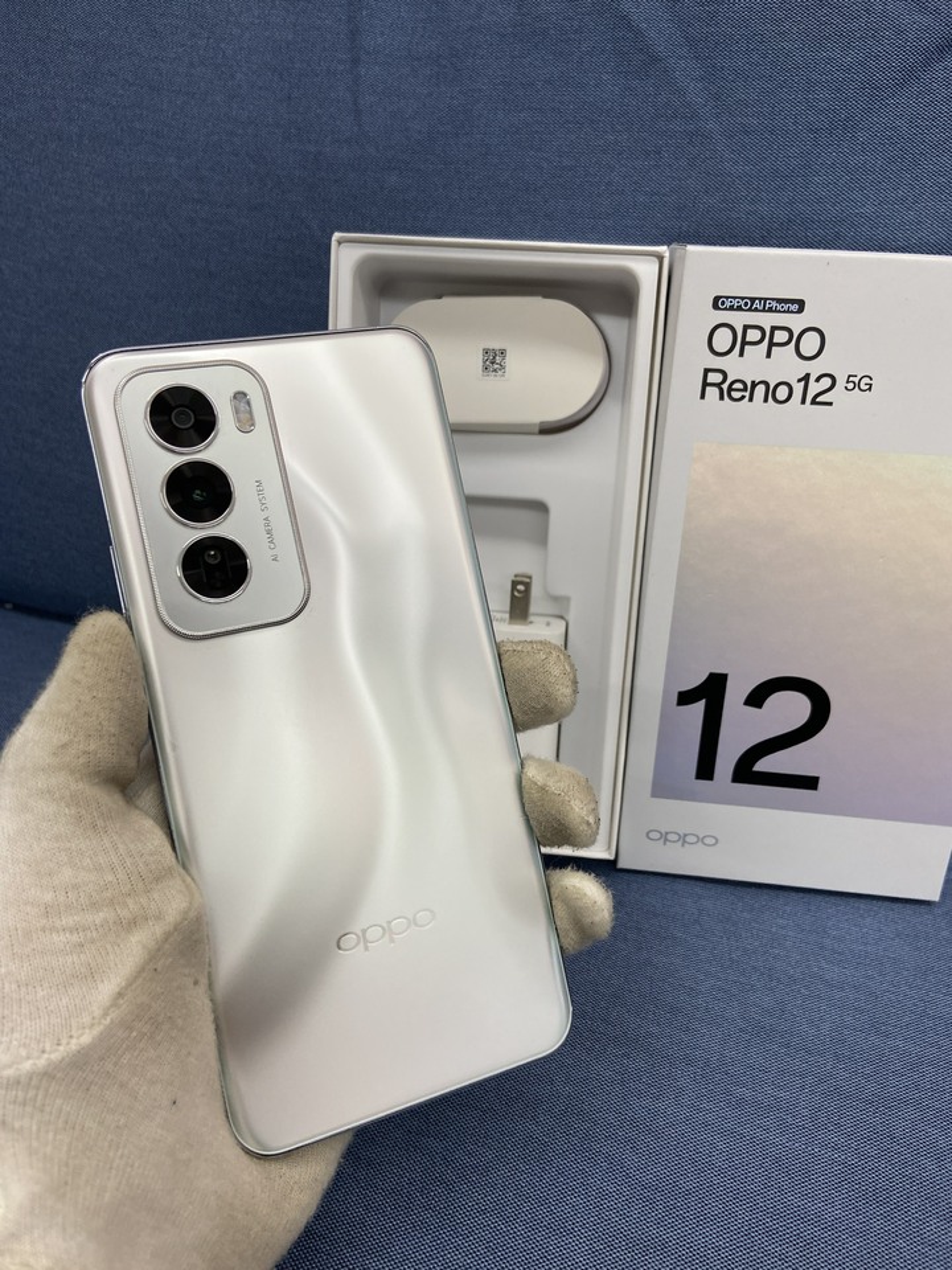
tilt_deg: -38.1
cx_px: 476
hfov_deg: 53.1
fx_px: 953
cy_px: 635
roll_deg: -0.1
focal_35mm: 26
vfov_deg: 67.3
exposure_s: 1/120
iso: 80
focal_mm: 4.25
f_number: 1.8
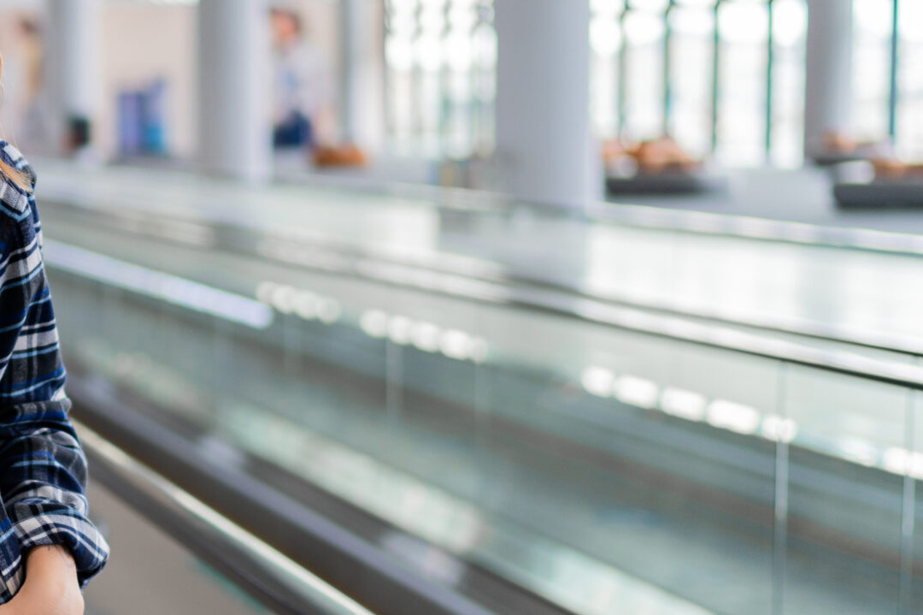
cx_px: -81
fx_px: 2127
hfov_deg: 23.1
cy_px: 393
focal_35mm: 83
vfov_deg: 16.4
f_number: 1.4
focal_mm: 35
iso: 125
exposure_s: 1/200
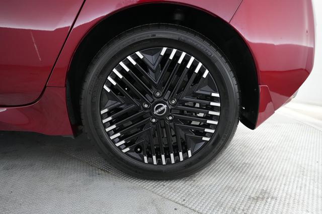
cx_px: 161
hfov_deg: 73.8
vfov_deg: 53.1
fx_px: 215
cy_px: 107
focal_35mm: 24
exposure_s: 1/160
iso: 6400
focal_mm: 24
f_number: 2.8
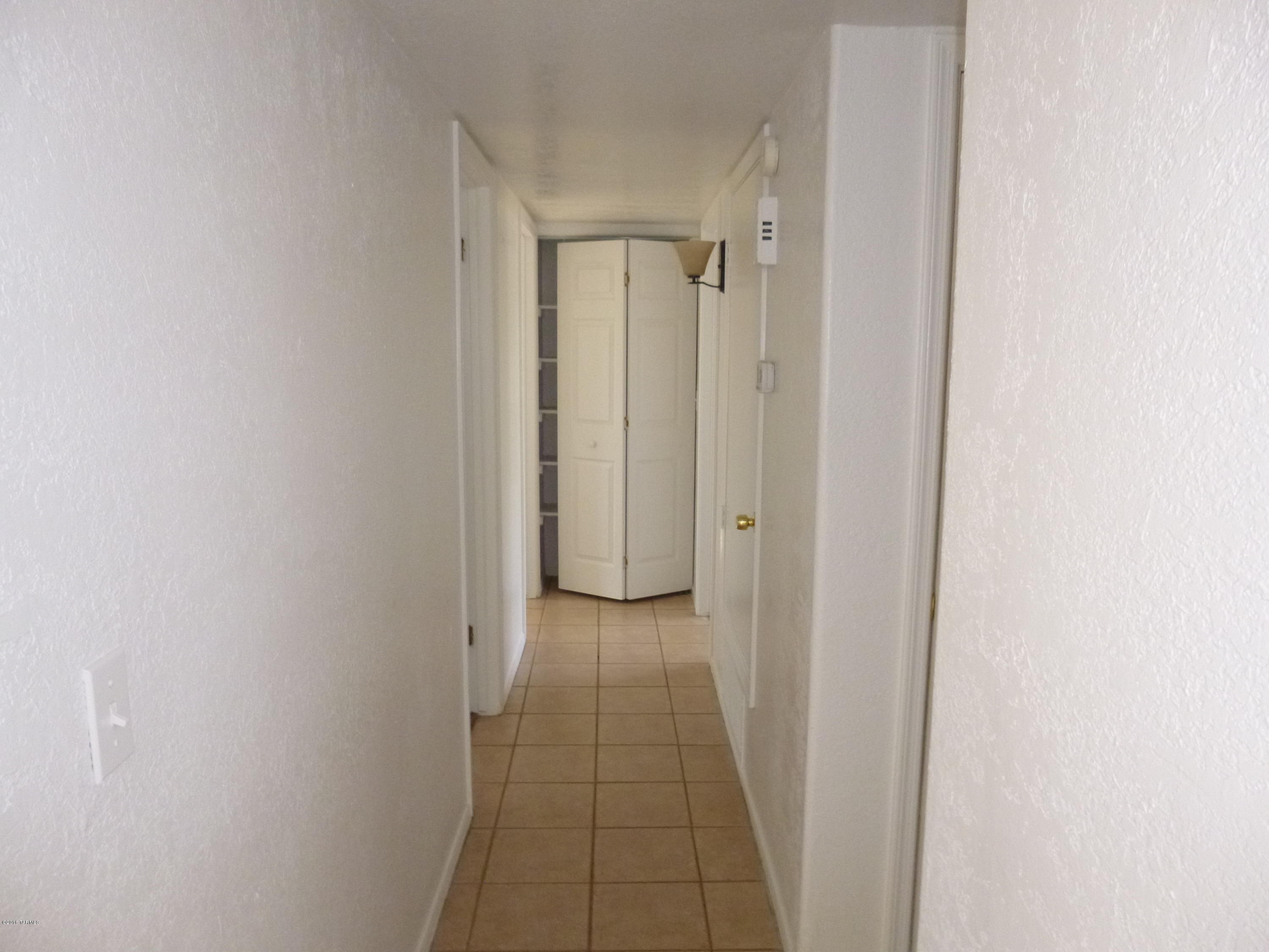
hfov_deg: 69.4
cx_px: 634
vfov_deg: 54.9
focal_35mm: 25
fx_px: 916
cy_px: 476
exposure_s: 1/60
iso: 320
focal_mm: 4.5
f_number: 3.1
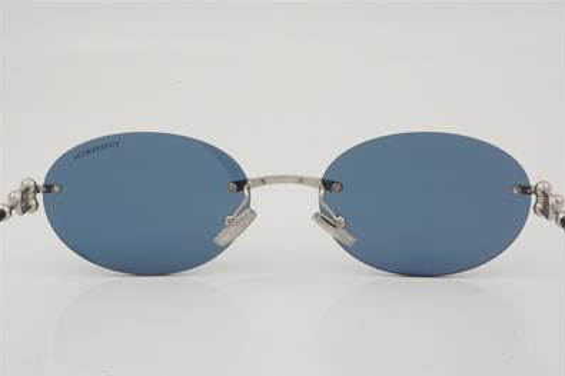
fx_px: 1310
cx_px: 285
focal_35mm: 84
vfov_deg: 16.3
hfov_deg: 24.3
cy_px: 189
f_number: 32
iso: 100
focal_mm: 55
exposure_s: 1/3
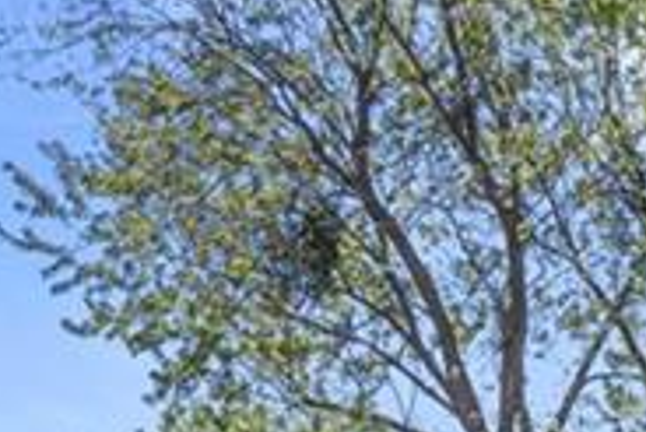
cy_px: 1133
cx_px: 871
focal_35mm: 164
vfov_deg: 7.7
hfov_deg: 12.1
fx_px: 2941
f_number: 8
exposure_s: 1/320
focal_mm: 29.5
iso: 400
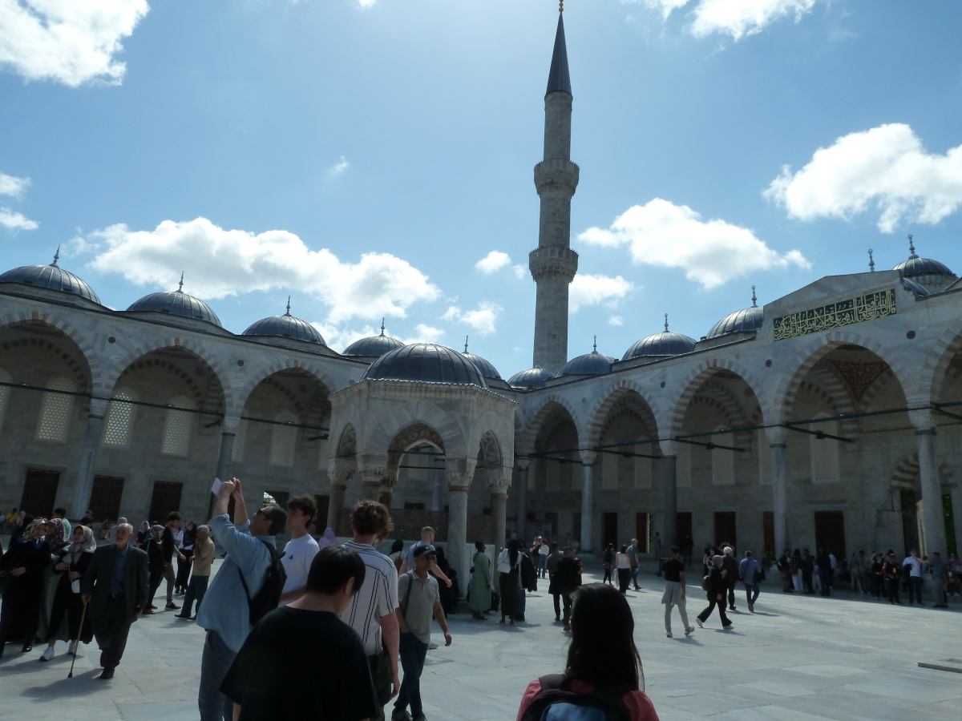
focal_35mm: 25
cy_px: 360
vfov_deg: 54.9
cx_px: 481
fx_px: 695
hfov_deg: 69.4
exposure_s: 1/500
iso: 125
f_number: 5.6
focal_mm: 4.1
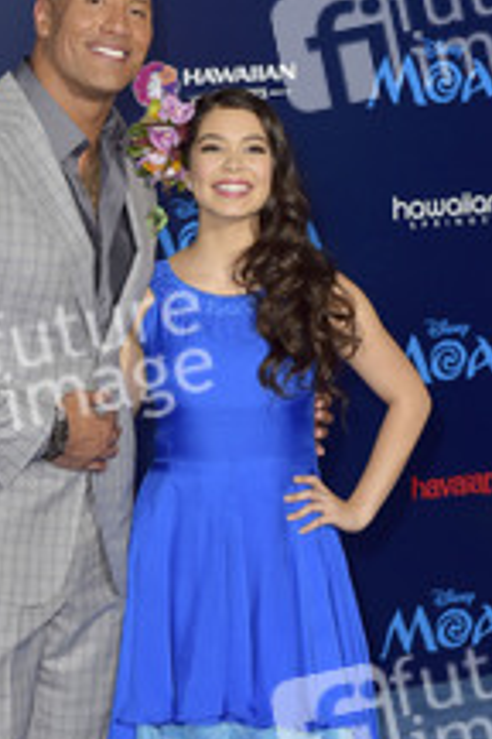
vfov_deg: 18.3
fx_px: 2275
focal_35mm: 111
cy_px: 544
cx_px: 138
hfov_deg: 12.3
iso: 400
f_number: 4.5
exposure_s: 1/320
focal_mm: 60
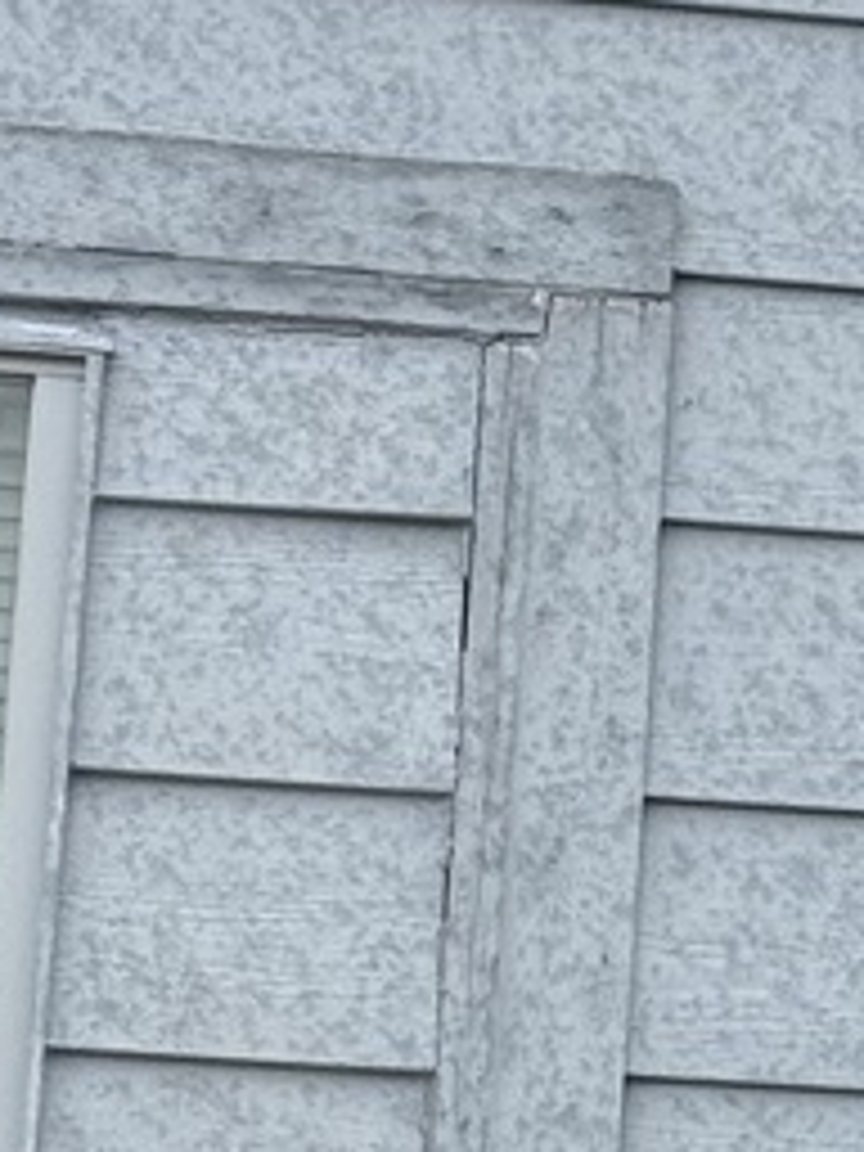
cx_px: 1791
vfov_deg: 7.3
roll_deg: -1.8
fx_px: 8985
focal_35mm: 270
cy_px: 1174
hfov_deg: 5.4
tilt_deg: +13.2
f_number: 1.78
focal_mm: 6.76
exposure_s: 1/7143
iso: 64
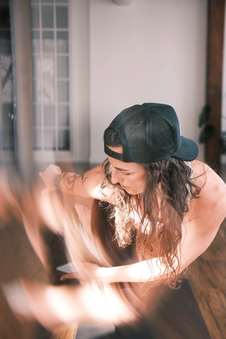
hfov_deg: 25.5
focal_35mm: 53
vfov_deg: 37.5
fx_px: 499
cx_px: 113
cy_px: 170
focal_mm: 35
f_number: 2
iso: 320
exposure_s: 1/180
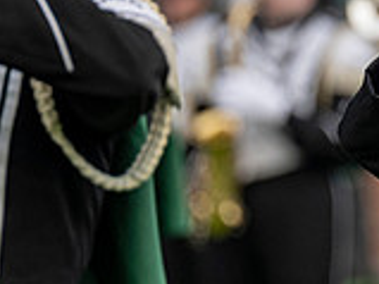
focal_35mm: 1051
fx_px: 11498
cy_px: 76
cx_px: 610
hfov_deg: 1.9
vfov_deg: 1.4
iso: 250
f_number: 2.8
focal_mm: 200
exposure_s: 1/500
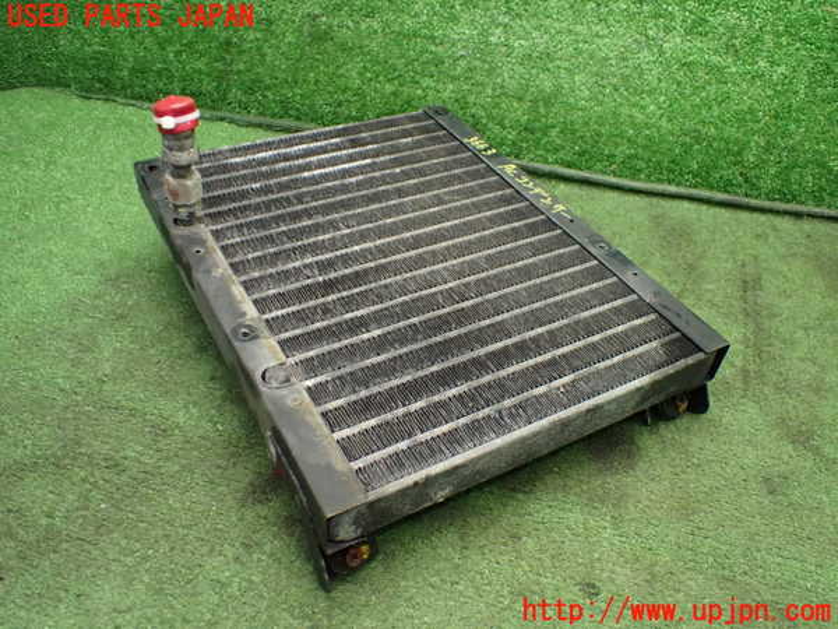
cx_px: 419
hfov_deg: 60.0
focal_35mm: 30
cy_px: 314
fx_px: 726
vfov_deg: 46.8
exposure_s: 1/100
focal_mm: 5.4
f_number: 2.3
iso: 800
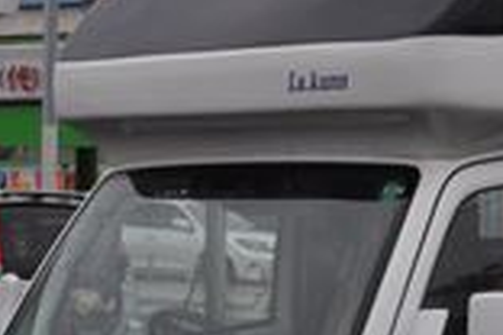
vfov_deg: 9.1
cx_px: 526
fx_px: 2096
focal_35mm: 150
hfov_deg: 13.5
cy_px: 317
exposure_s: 1/800
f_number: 8
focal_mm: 26
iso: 400
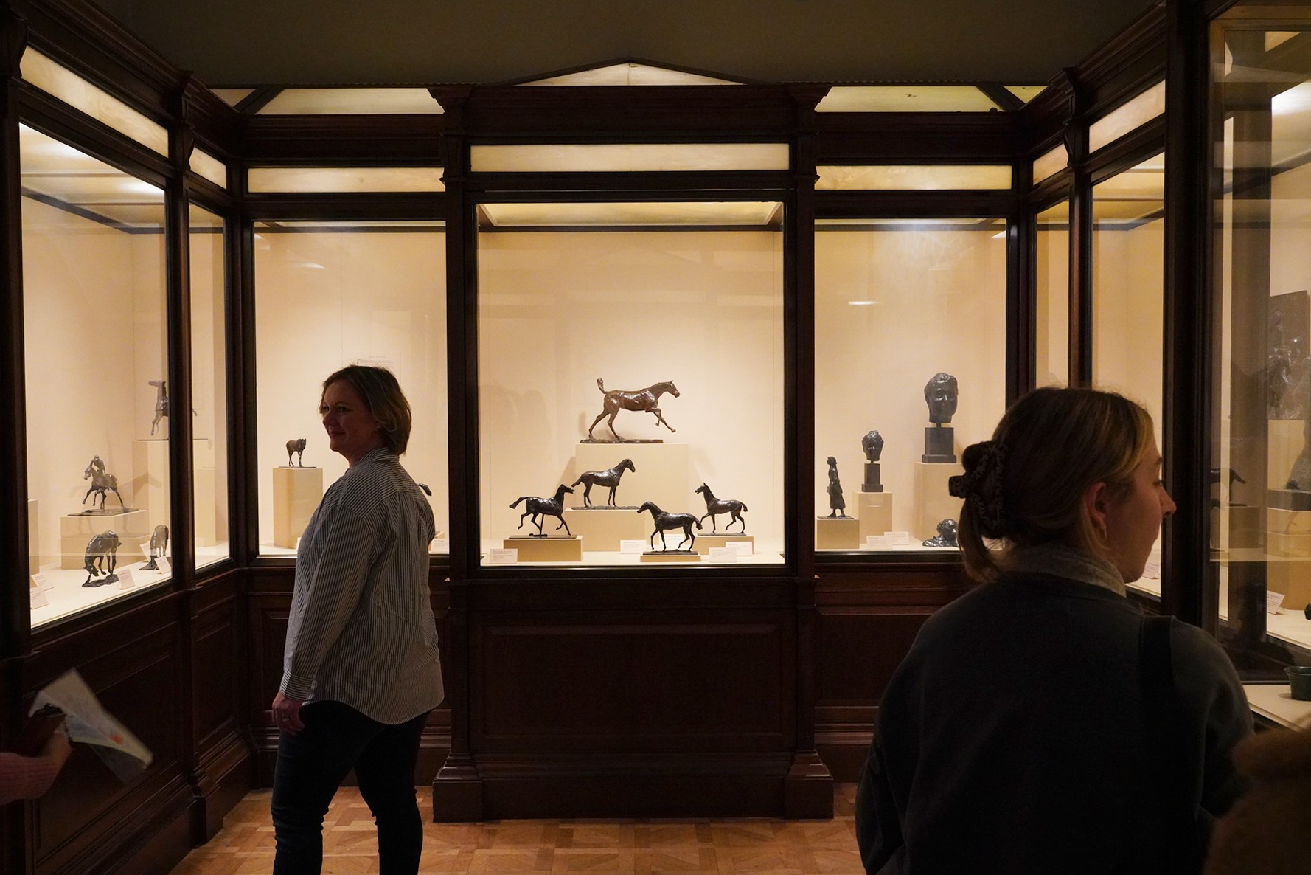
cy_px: 456
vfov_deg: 36.9
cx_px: 644
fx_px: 1311
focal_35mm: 36
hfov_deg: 53.1
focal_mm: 32
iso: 8000
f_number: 9
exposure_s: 1/100
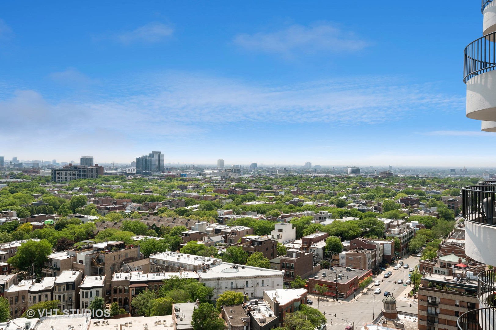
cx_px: 248
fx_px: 413
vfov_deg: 43.5
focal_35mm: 30
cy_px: 165
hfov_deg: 62.0
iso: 100
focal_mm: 30
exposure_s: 1/80
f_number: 13
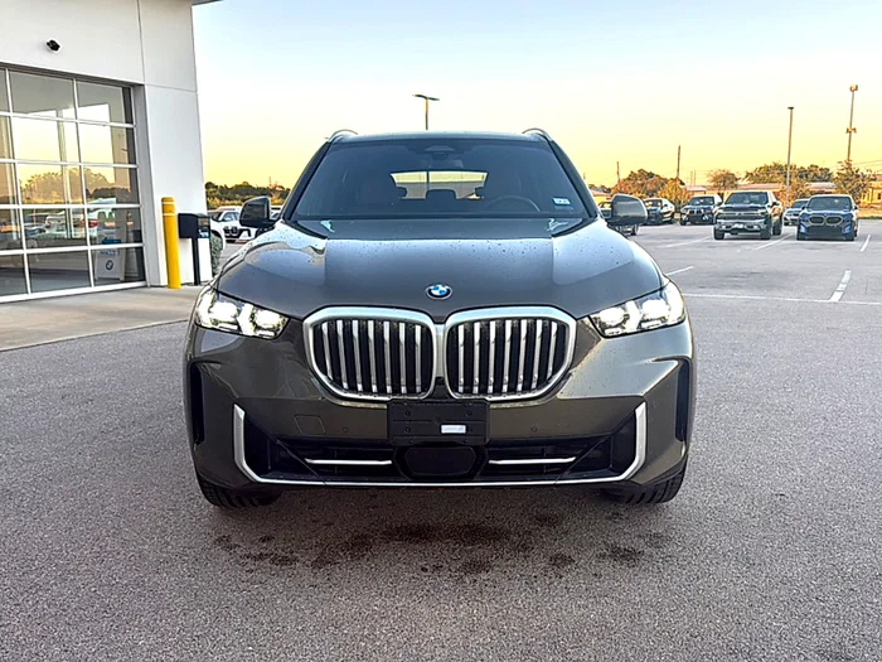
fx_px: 637
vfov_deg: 54.9
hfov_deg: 69.4
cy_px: 331
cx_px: 441
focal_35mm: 25
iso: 80
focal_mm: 6.76
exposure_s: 1/299
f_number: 1.78
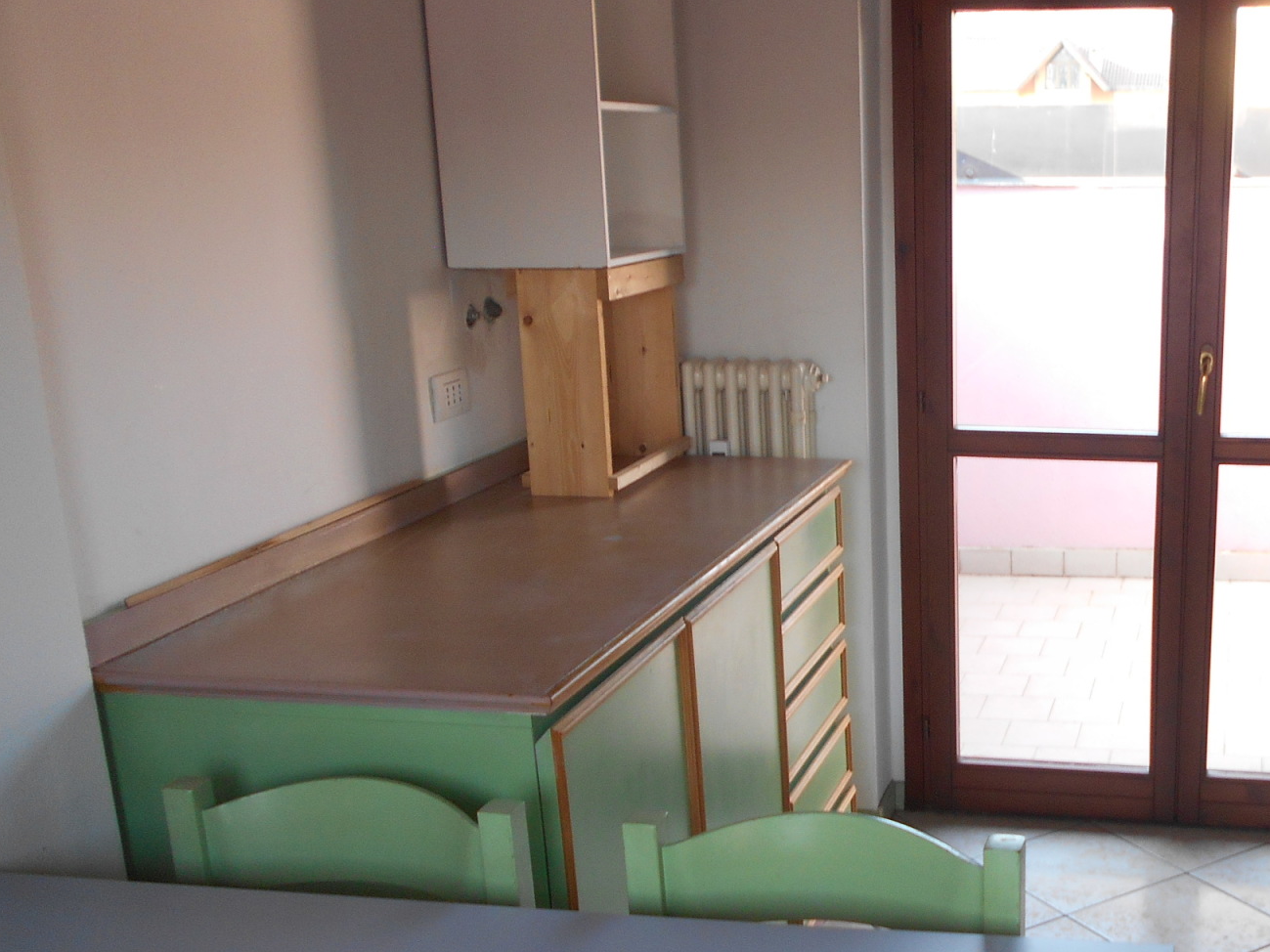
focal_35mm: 41
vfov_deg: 34.8
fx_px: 1504
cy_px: 632
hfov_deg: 43.9
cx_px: 992
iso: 140
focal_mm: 4.6
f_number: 3.2
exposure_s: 1/30
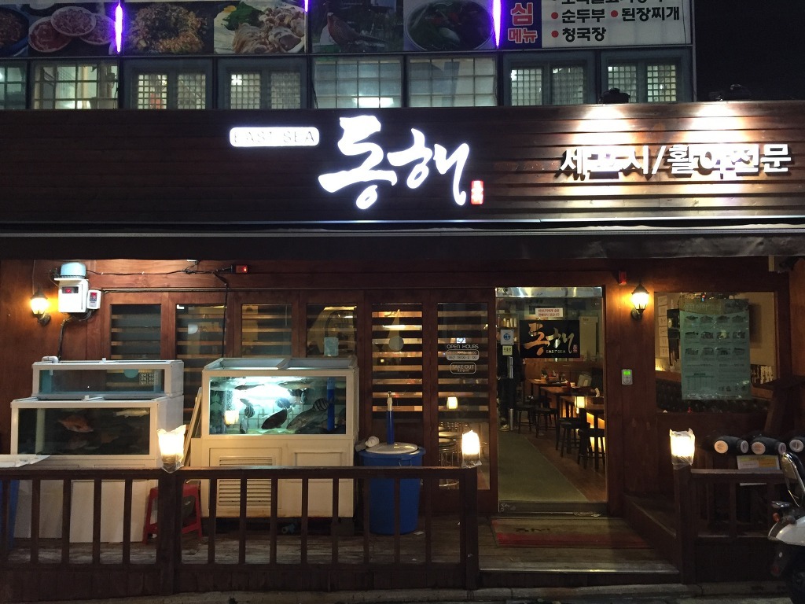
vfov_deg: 48.2
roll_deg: +0.0
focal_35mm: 29
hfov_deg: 61.7
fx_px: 674
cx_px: 402
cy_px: 302
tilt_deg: +3.6
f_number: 2.2
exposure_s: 1/24
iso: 250
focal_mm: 4.15
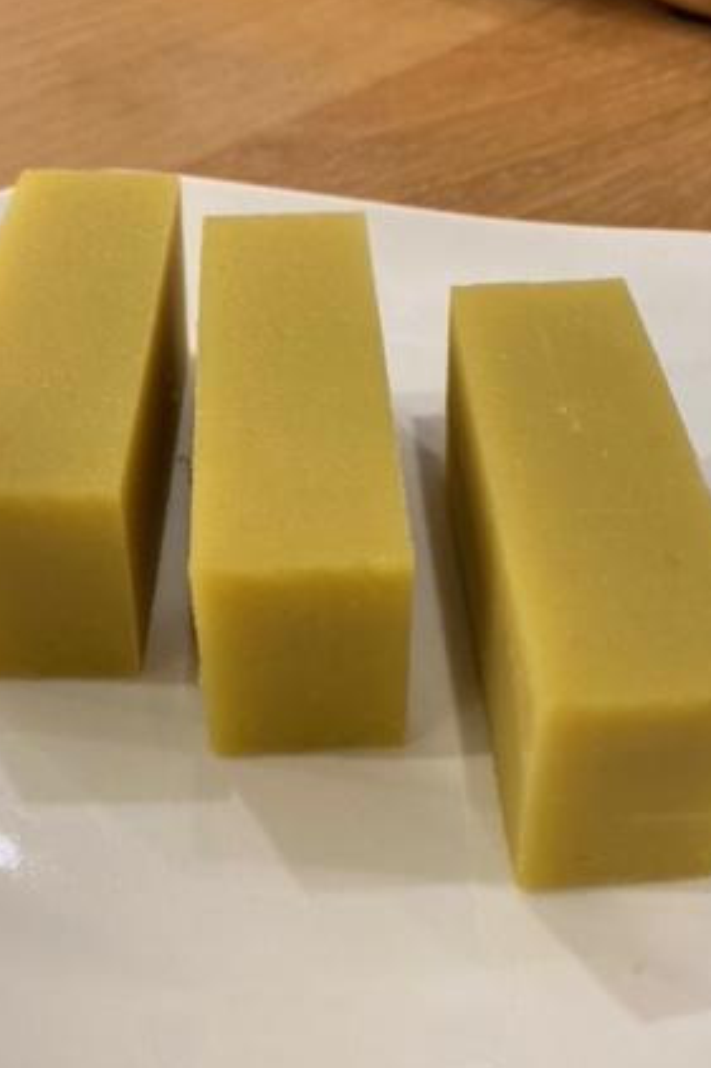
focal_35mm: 41
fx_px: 1216
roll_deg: +1.1
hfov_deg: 32.6
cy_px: 630
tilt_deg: -43.5
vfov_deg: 47.2
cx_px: 364
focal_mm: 4.2
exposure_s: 1/50
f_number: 1.8
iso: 80
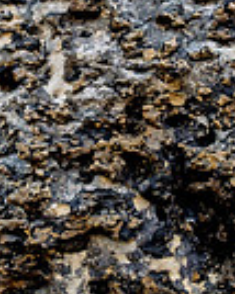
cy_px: 93
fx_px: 531
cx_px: 77
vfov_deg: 30.7
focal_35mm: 61
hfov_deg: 24.8
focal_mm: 10
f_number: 5.6
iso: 100
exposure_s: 1/20
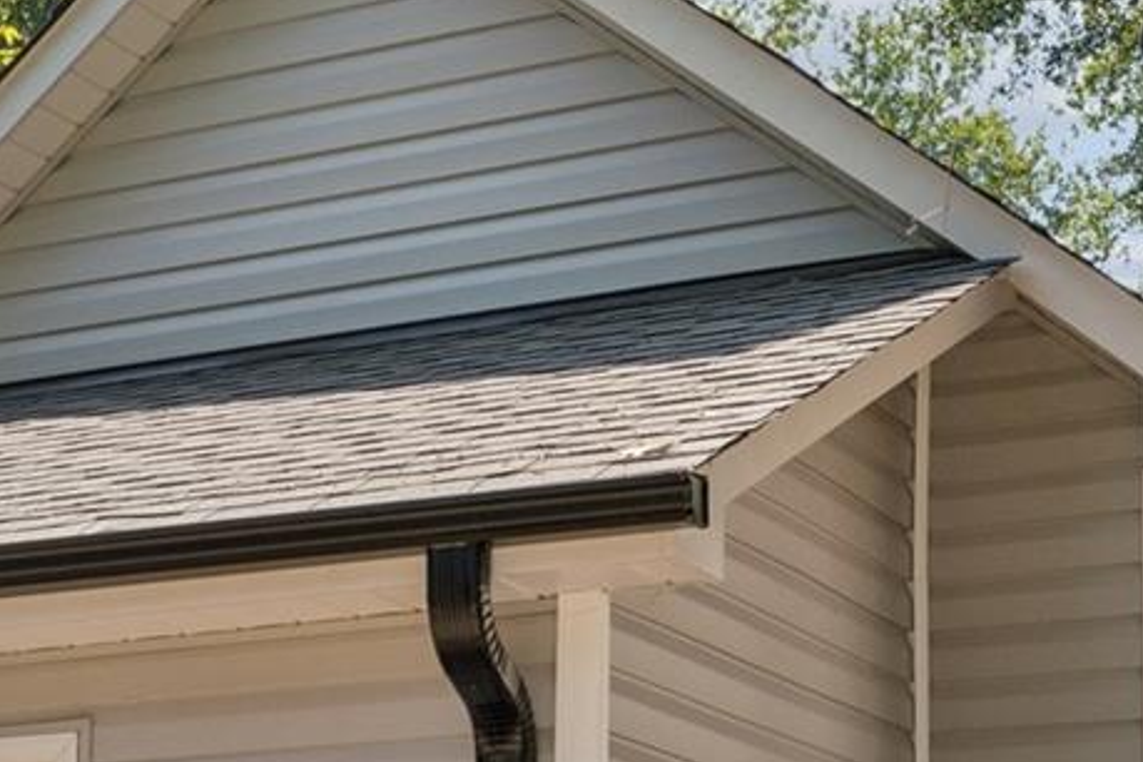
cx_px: -321
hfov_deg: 17.9
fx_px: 3397
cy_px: 848
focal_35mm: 107
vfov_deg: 12.6
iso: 200
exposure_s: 1/60
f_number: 13
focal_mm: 24
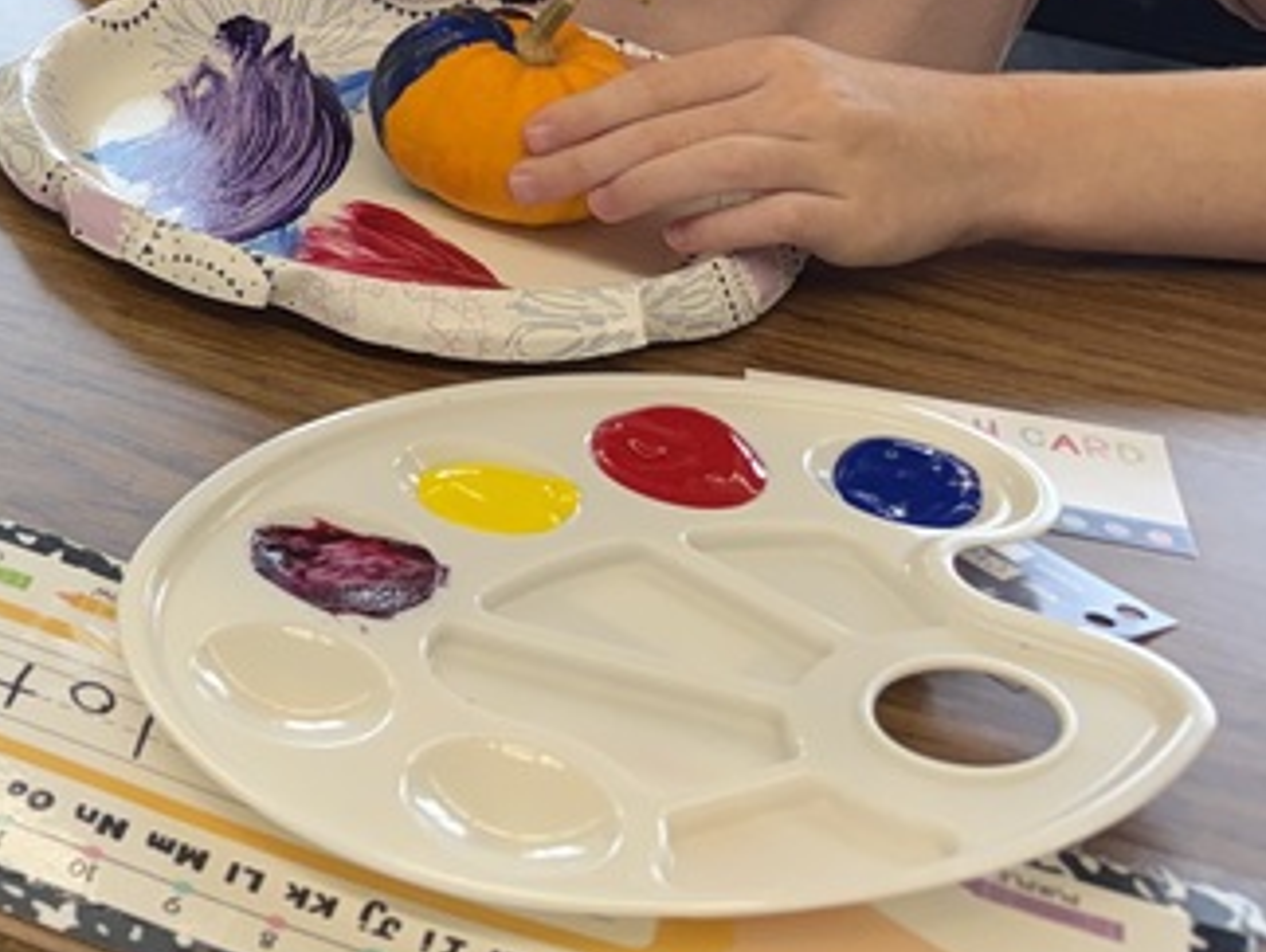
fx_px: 2783
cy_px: -125
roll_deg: +0.5
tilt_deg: -21.6
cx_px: -521
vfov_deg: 18.6
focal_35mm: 76
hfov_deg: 22.1
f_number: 1.78
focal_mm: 6.76
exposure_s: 1/120
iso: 125
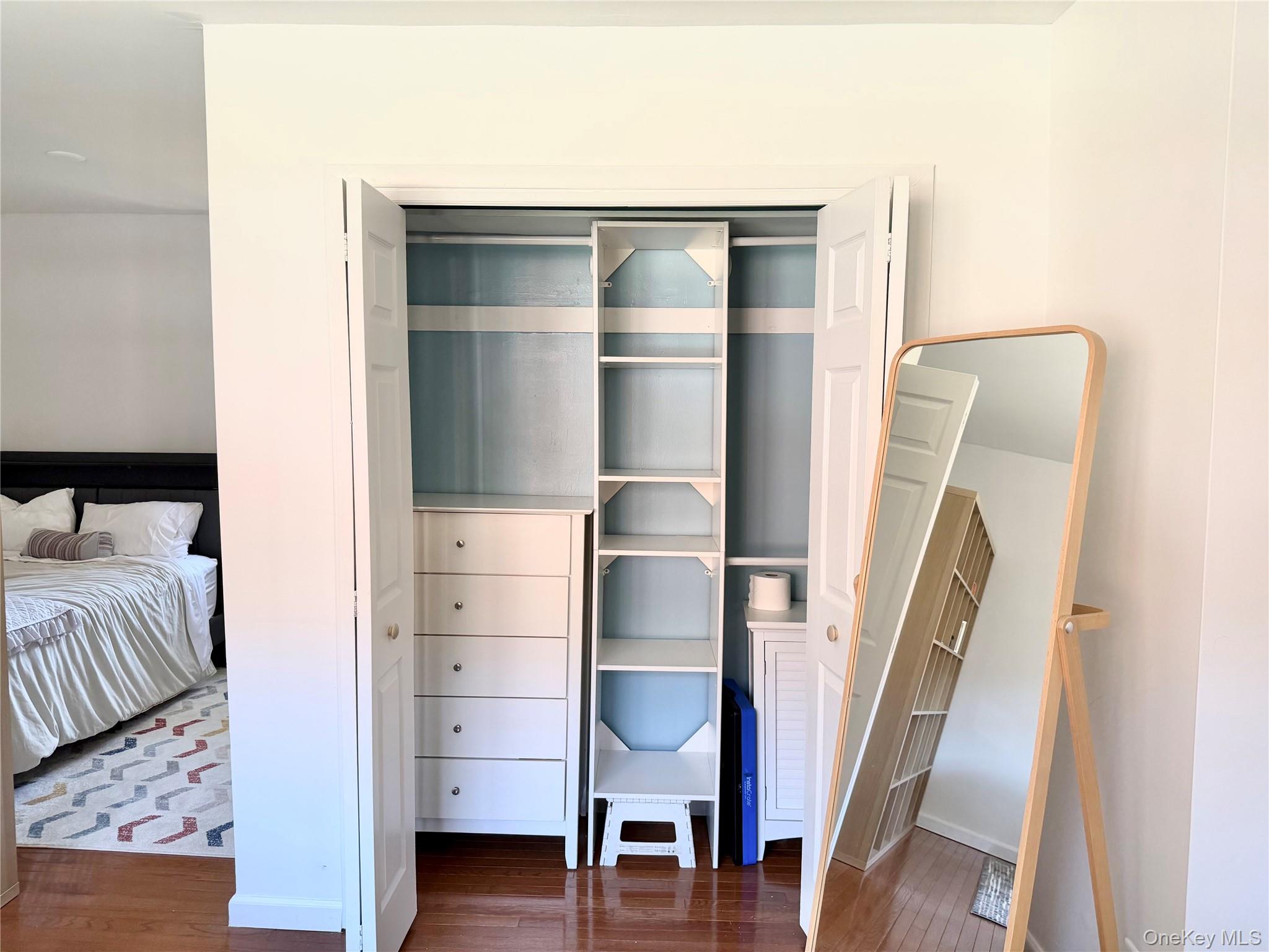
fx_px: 880
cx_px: 634
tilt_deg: -5.1
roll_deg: -0.1
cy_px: 476
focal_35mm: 24
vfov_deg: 56.8
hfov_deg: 71.6
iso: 200
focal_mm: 6.76
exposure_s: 1/113
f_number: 1.78
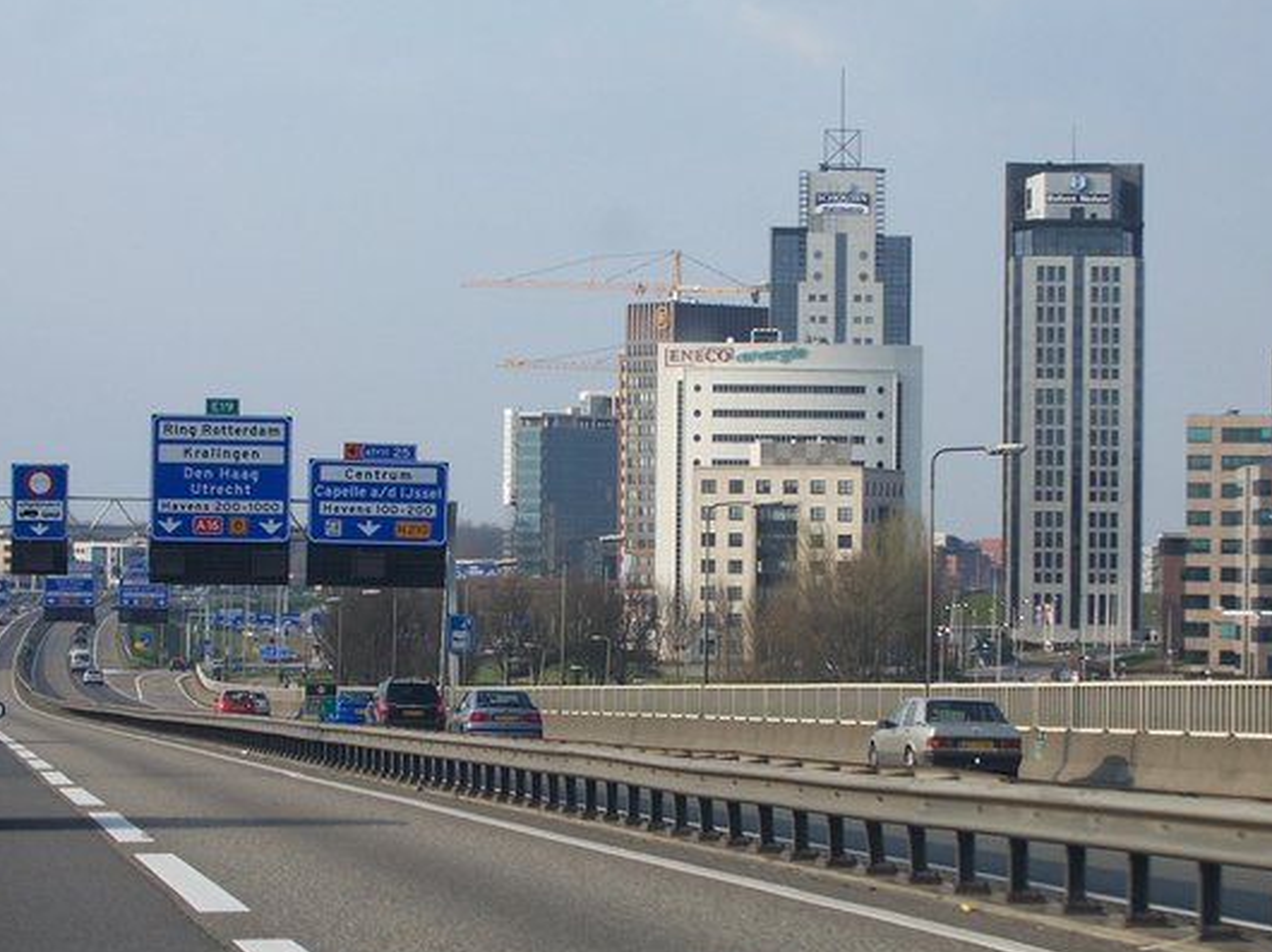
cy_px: 517
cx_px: 644
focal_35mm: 123
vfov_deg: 12.0
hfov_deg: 16.0
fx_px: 4518
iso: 80
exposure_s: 1/250
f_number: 5.6
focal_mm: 17.5
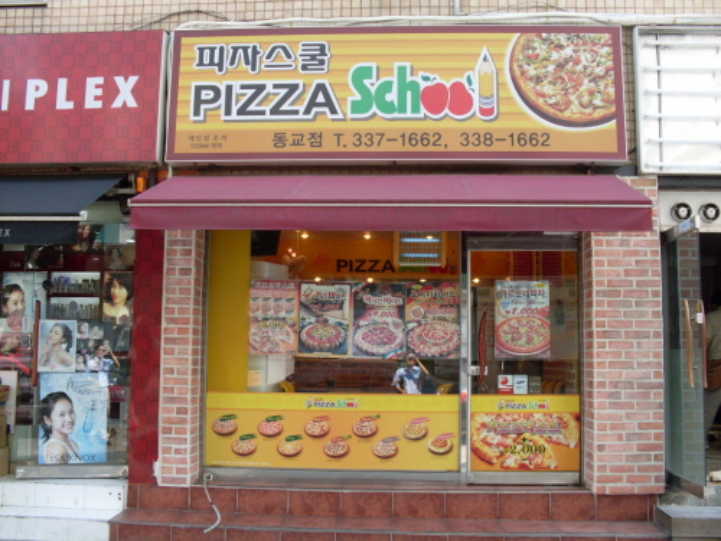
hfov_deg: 49.0
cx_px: 360
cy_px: 270
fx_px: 791
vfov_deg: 37.7
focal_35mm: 38
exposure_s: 1/180
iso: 80
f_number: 2.8
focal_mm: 6.3
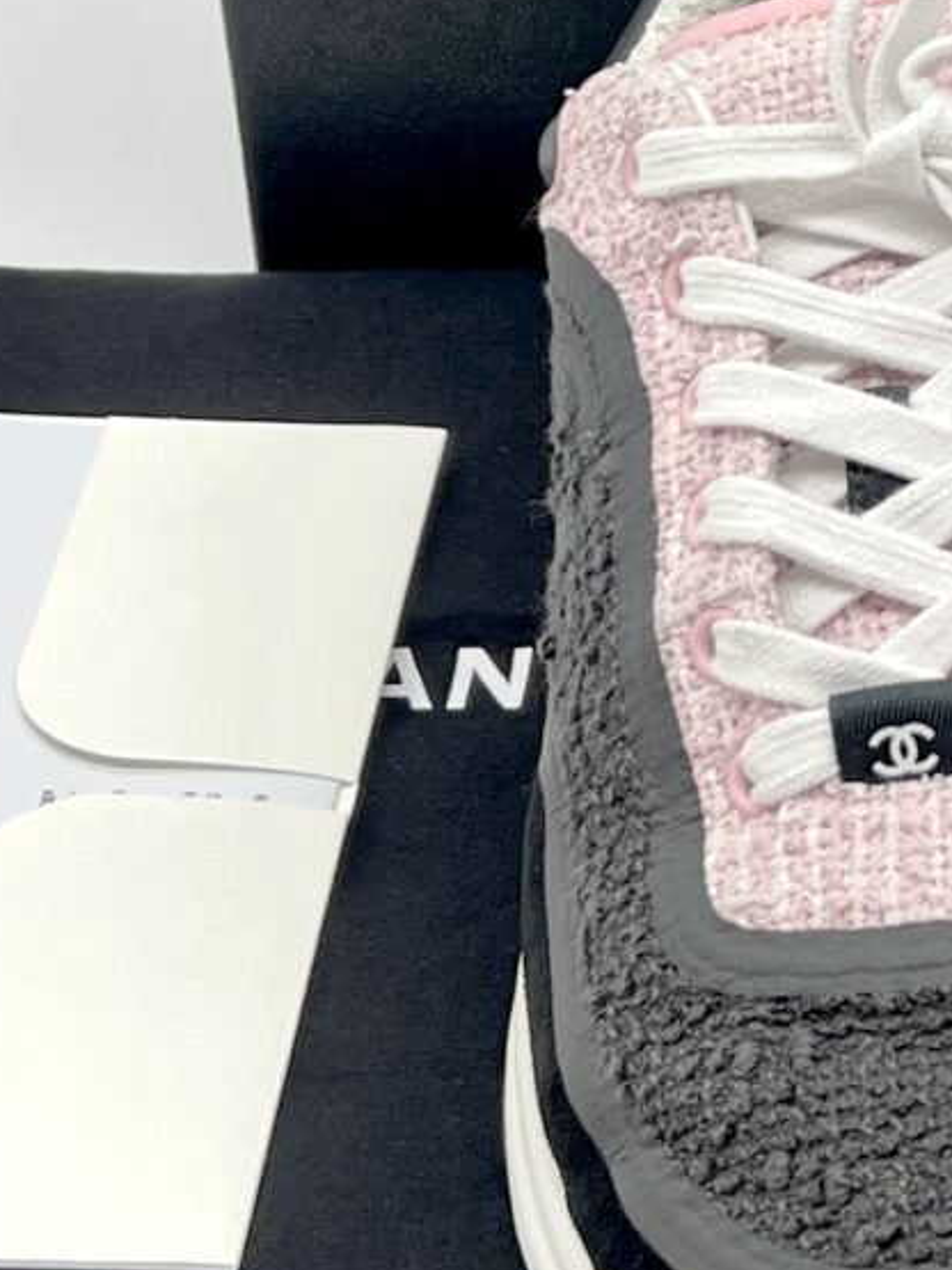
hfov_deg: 12.0
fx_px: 4402
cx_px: 1247
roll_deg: +0.2
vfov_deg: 16.1
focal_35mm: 120
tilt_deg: -28.7
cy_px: -32
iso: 32
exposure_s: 1/100
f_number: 1.5
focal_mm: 5.7
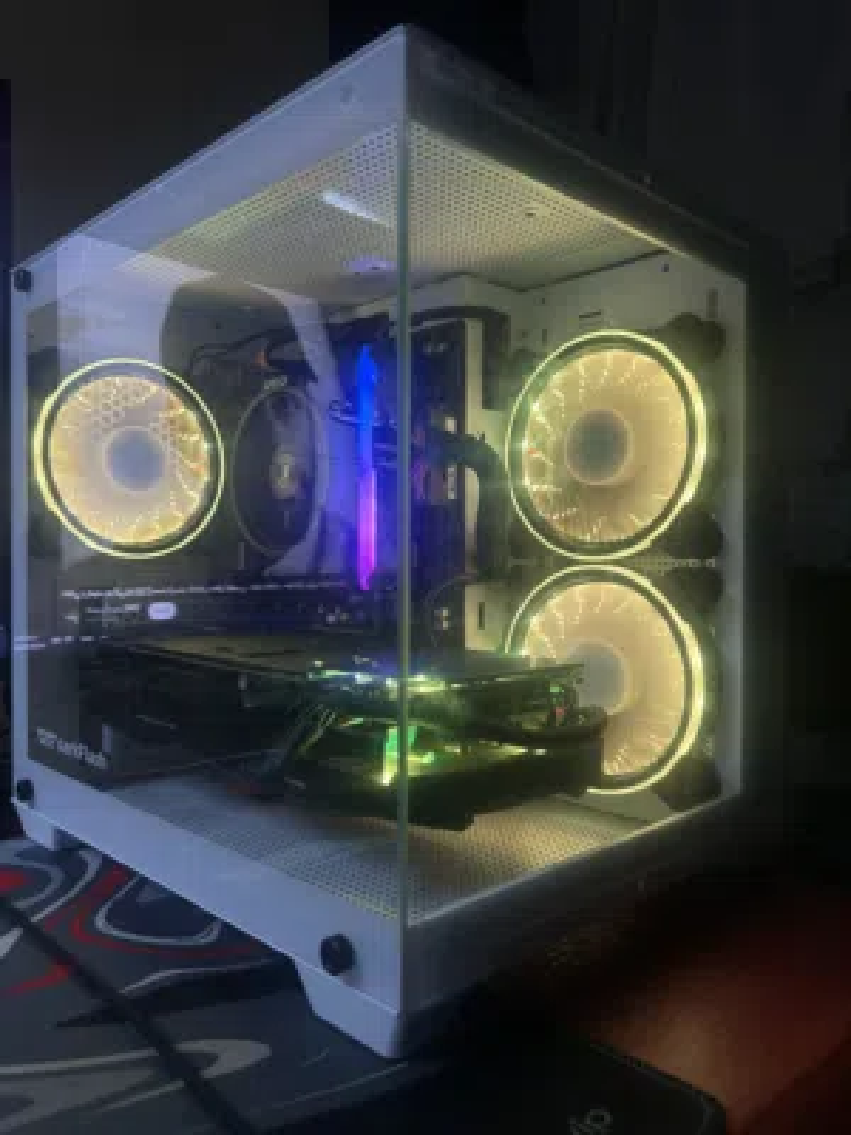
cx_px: 426
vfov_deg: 67.3
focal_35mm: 26
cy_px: 568
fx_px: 852
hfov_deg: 53.1
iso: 125
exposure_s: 1/52
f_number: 1.5
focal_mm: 5.7
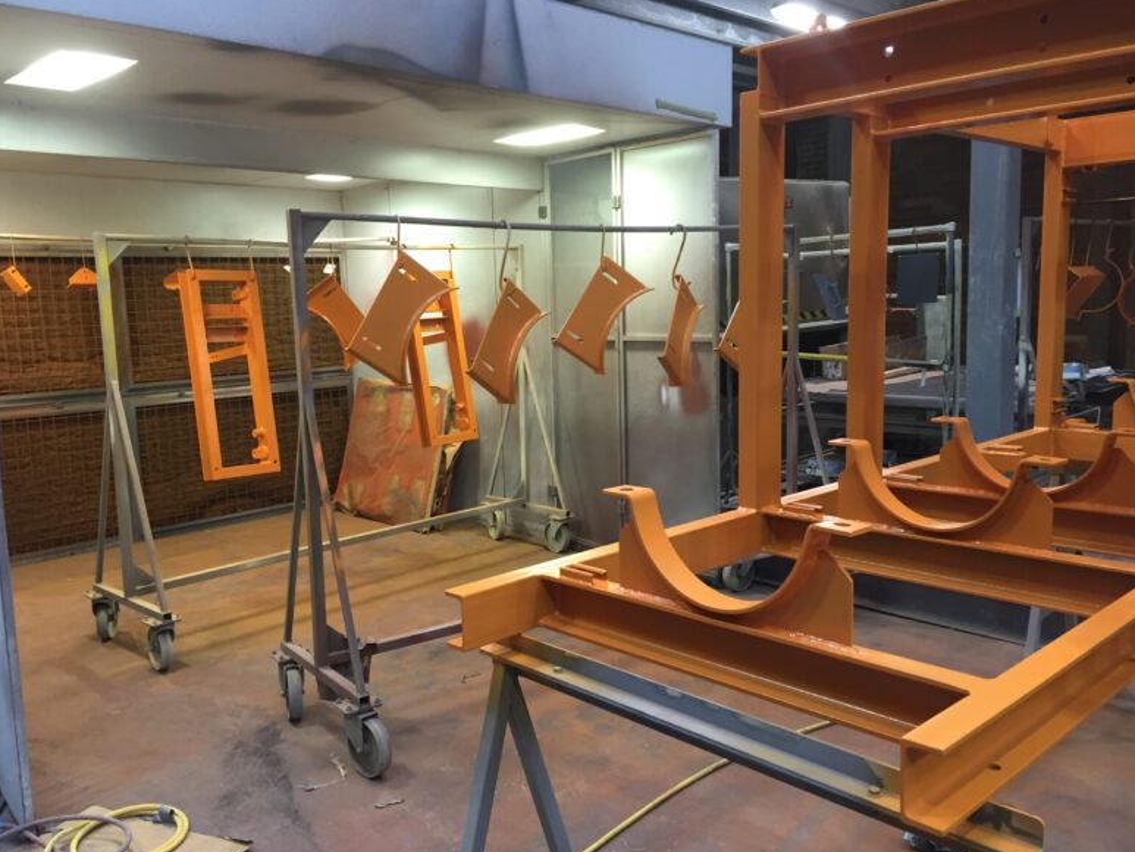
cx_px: 561
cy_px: 430
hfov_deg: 60.0
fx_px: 984
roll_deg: +3.3
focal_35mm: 30
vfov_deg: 46.8
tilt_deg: -8.6
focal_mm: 4.15
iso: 125
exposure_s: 1/33
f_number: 2.2
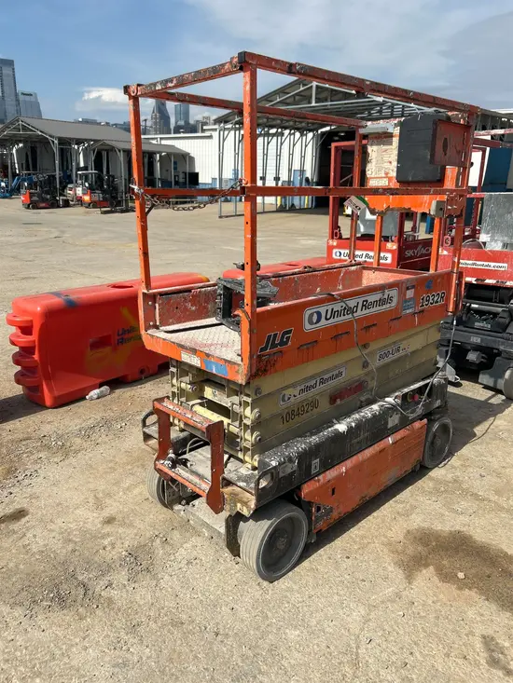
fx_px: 514
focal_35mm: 26
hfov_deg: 53.1
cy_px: 342
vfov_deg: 67.3
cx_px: 256
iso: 50
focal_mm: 5.7
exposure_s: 1/5319
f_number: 1.5
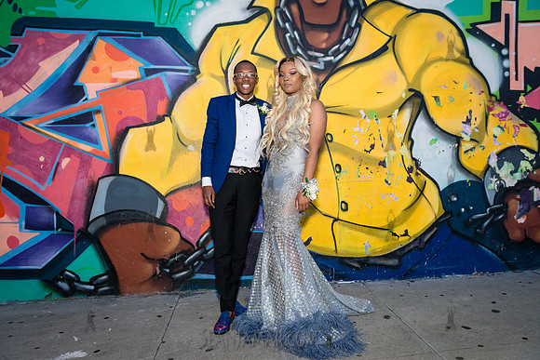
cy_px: 180
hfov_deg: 73.7
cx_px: 270
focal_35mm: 24
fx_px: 360
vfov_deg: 53.2
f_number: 4.5
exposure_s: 1/320
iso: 1000
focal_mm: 24
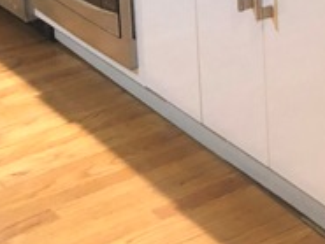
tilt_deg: -10.0
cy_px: -215
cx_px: 399
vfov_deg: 11.2
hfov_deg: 15.5
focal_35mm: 122
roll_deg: +1.7
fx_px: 1146
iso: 100
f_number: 1.8
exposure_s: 1/15
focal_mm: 3.99
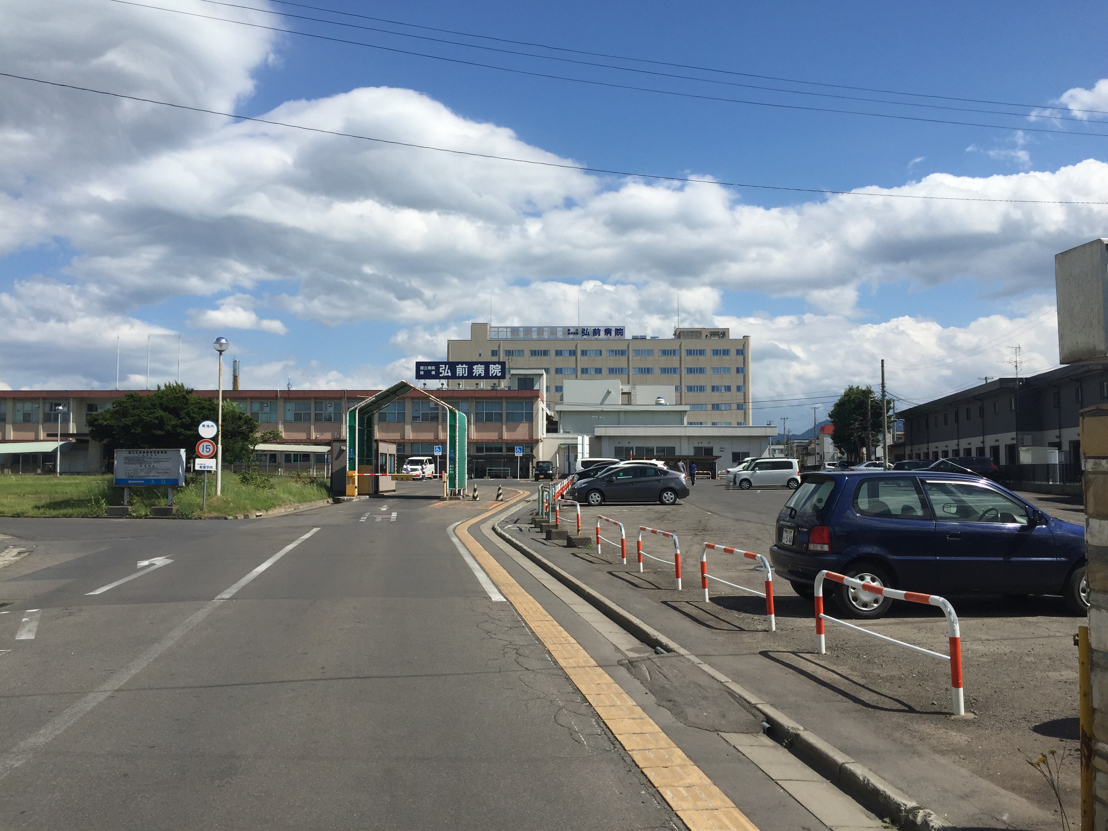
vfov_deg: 48.2
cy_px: 416
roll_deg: -1.1
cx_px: 554
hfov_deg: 61.7
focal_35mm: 29
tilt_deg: +2.3
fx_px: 928
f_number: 2.2
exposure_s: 1/3597
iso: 32
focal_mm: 4.15
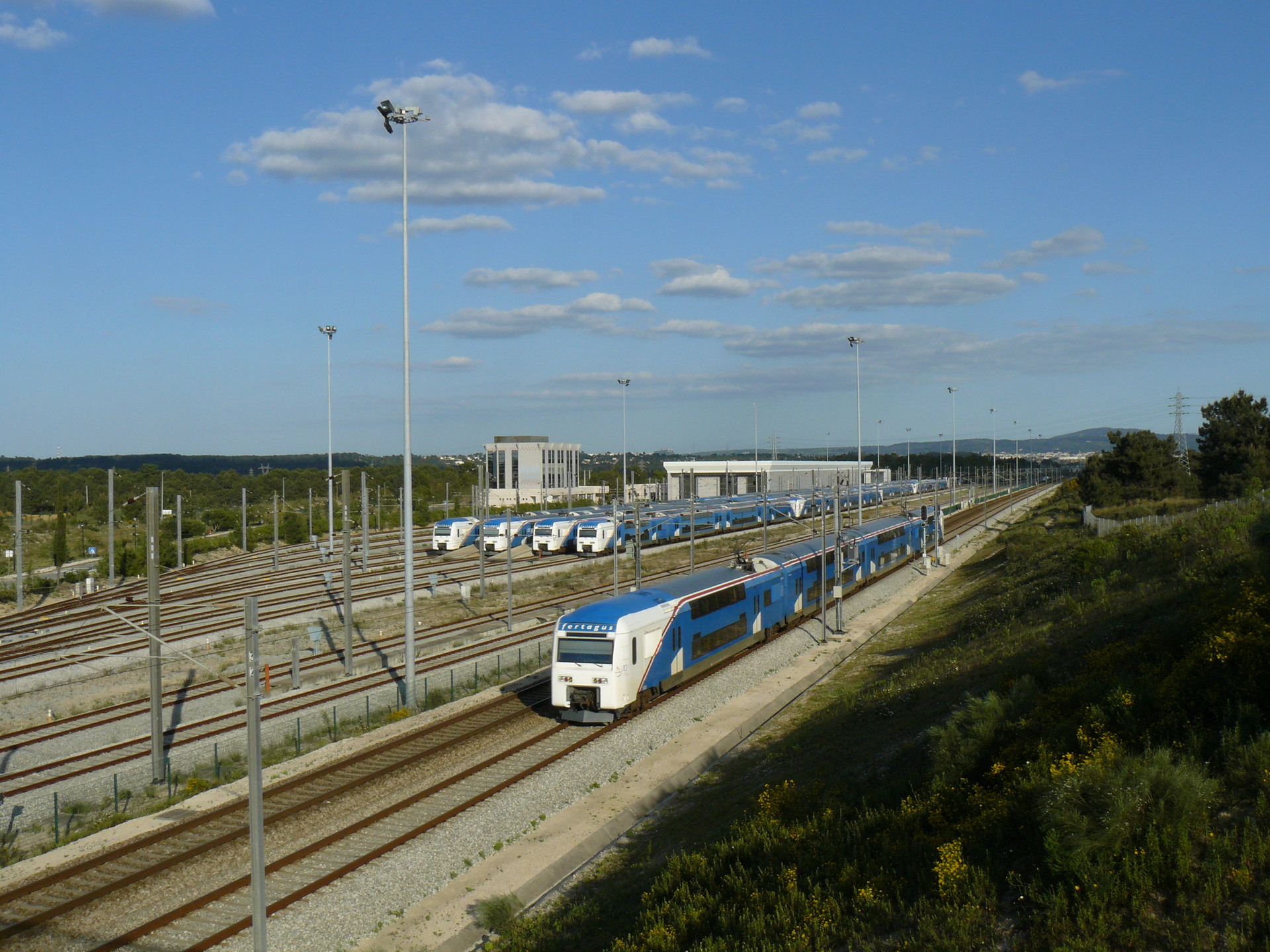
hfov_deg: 51.4
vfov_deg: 39.7
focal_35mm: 36
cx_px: 635
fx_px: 1321
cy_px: 476
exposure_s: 1/320
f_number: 8
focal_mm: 6
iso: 100
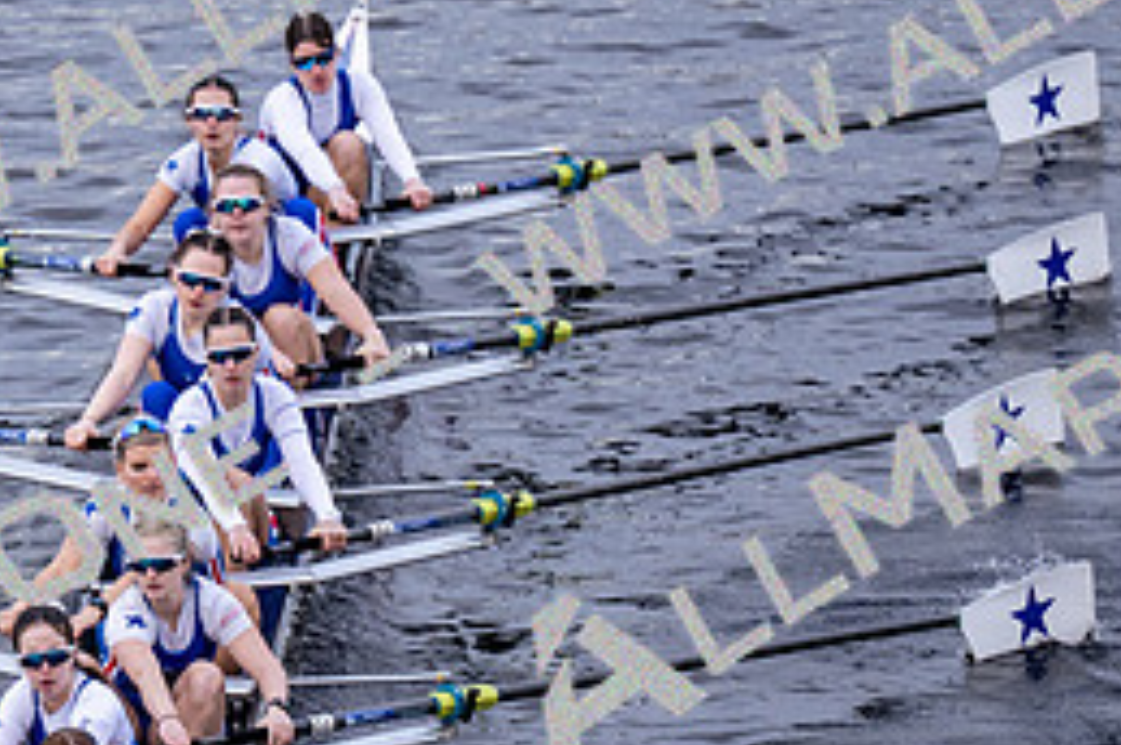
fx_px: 20930
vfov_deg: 2.0
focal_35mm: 673
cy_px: 390
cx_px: 160
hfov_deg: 3.1
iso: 720
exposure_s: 1/2000
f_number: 2.8
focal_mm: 200
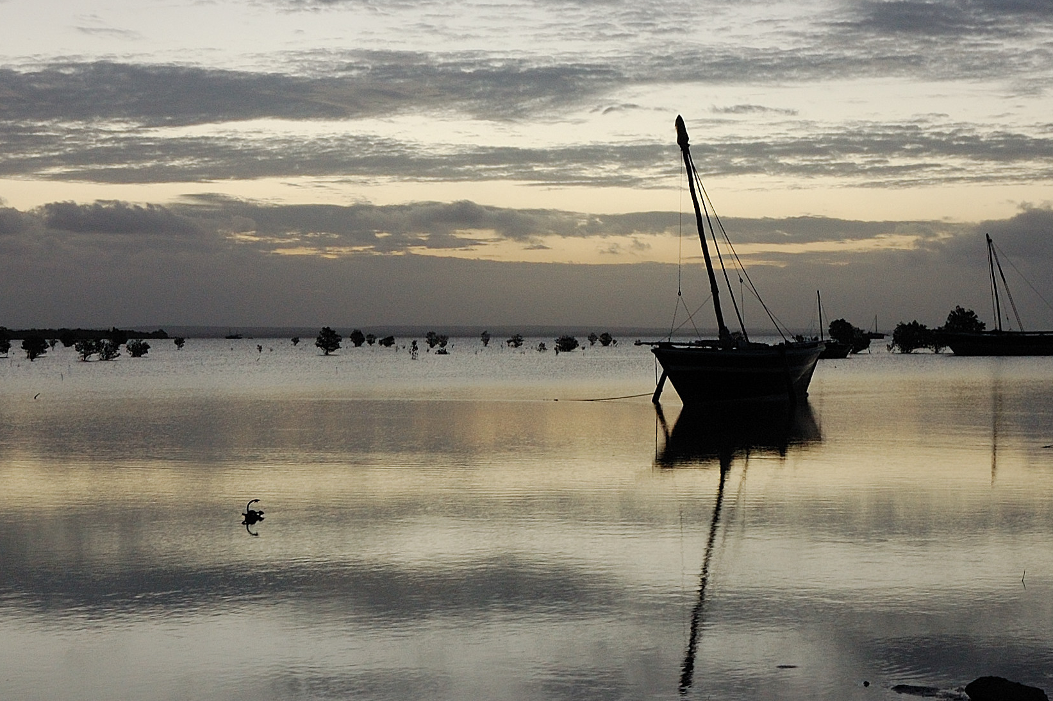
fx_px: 1900
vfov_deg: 20.7
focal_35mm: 65
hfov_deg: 30.9
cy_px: 165
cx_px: 610
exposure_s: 1/20
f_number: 7.1
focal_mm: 24
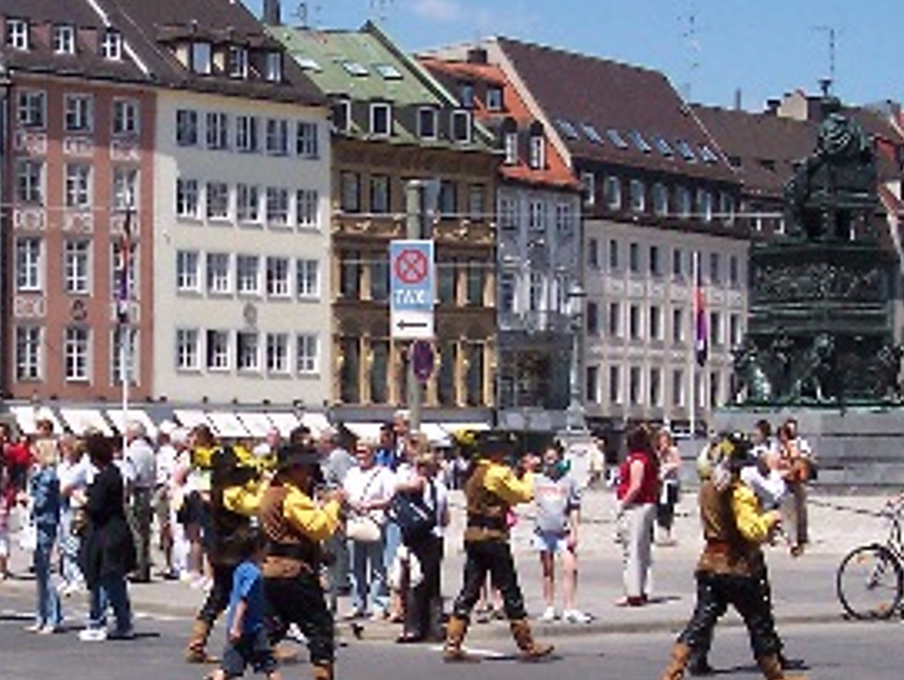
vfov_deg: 13.2
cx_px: 274
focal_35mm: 112
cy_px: 437
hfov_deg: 17.5
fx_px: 2929
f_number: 4.8
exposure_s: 1/1000
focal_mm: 8
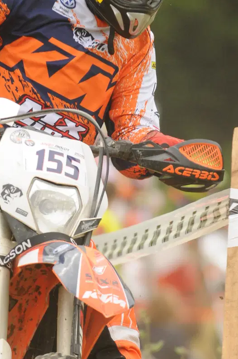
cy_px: 220
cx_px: 29
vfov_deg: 2.0
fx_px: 10186
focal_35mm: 1025
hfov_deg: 1.3
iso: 500
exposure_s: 1/800
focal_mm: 300
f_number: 7.1
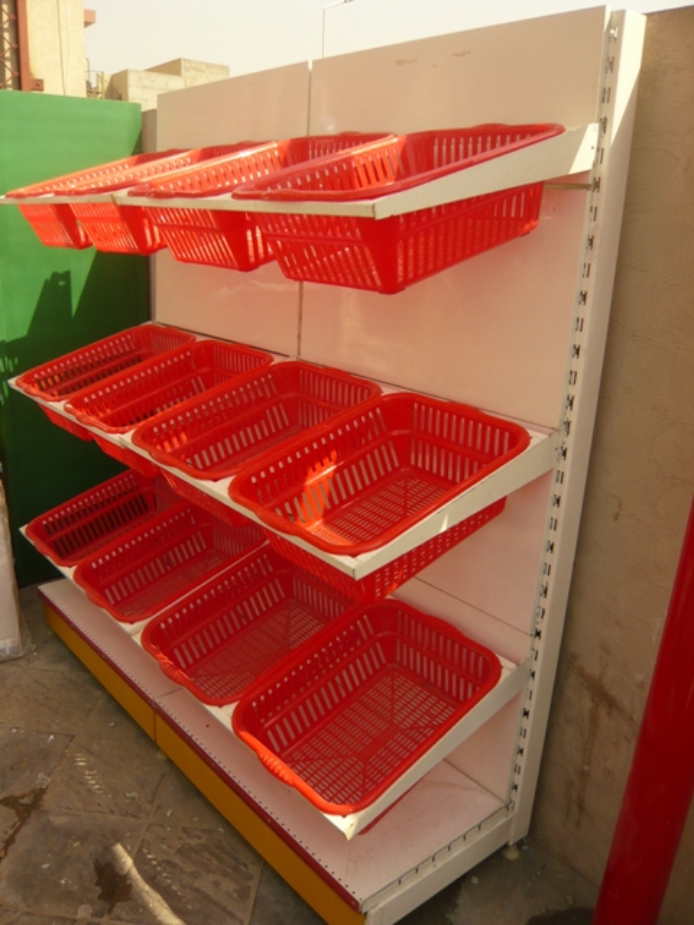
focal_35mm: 28
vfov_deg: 63.4
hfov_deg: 49.7
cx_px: 347
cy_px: 462
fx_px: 748
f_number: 2.8
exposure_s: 1/640
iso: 100
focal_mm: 4.6
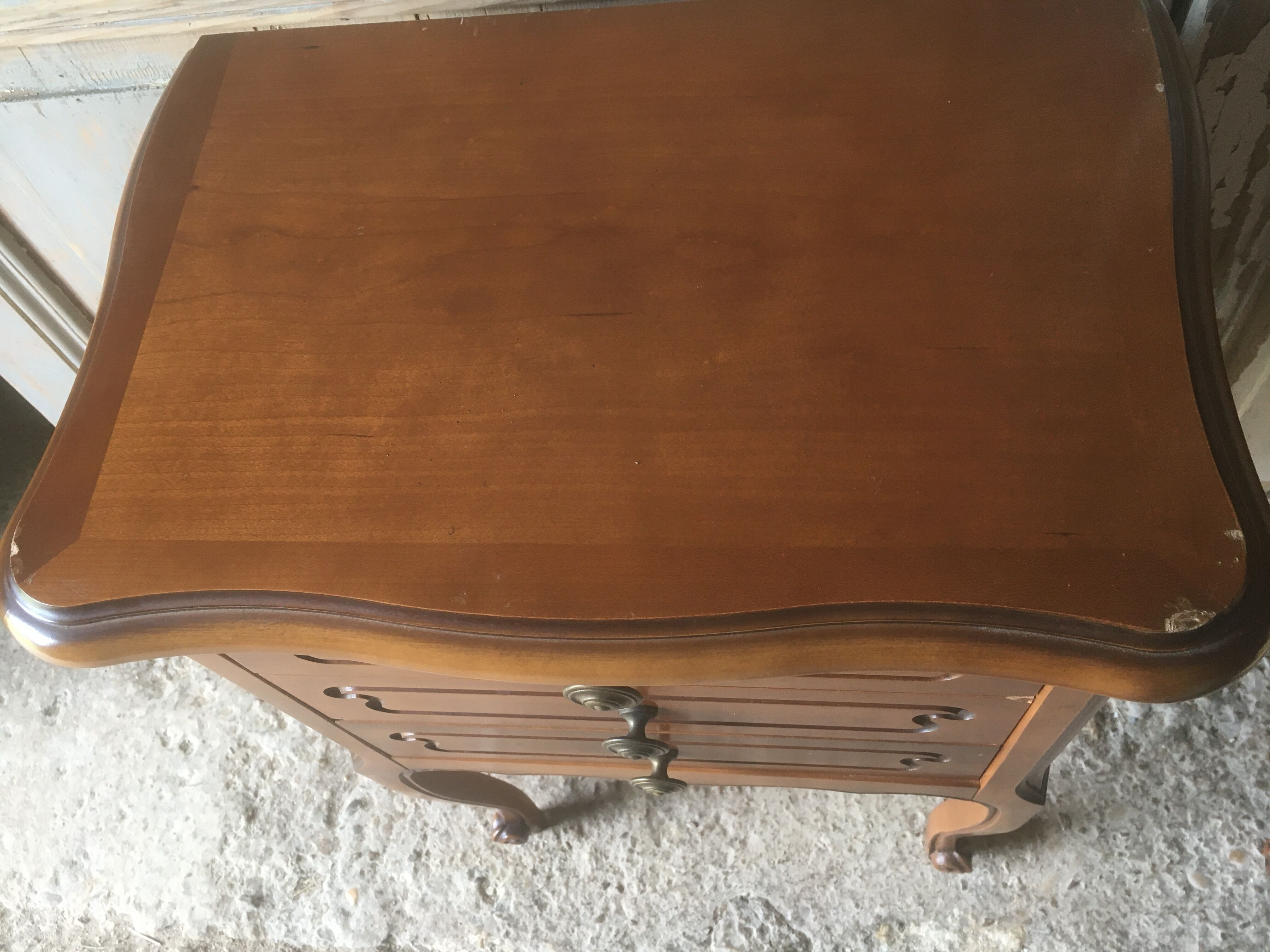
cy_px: 476
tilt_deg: -60.5
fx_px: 1064
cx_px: 635
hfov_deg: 61.7
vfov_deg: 48.2
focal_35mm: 29
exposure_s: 1/33
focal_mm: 4.15
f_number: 2.2
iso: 50
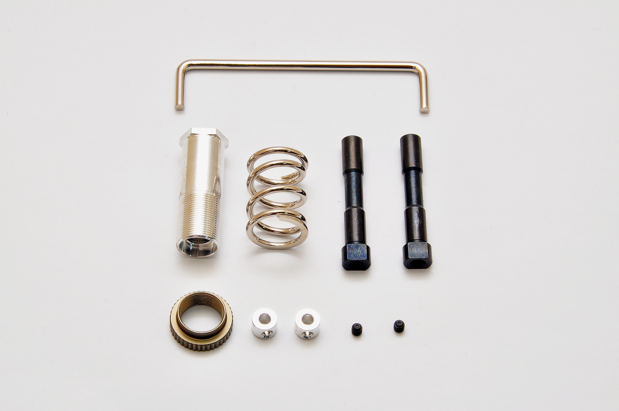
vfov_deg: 7.9
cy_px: 206
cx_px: 310
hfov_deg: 11.8
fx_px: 2988
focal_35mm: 174
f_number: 22
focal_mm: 116
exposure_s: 1/60
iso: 400
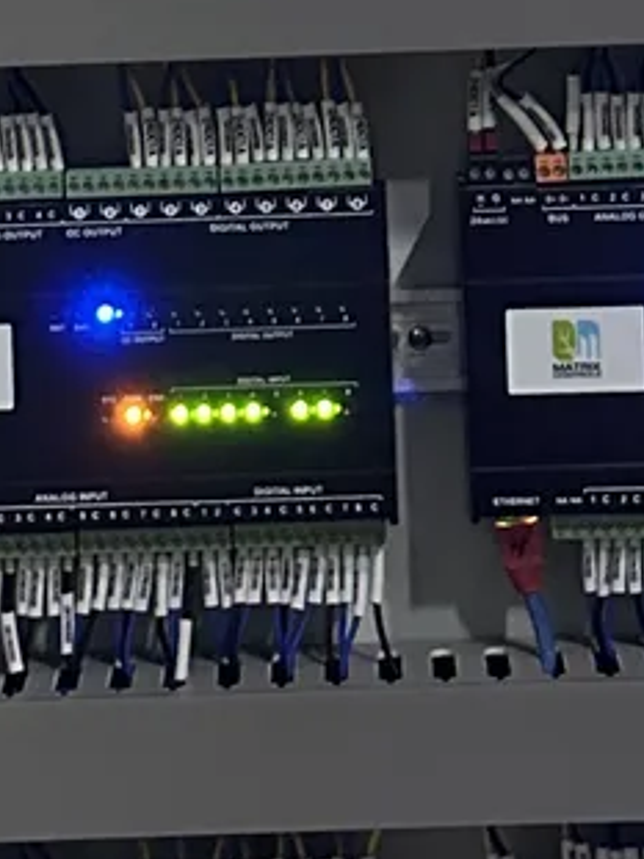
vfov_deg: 13.9
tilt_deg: +1.0
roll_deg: +0.0
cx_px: 224
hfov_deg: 10.7
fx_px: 3450
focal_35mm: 139
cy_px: -52
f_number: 1.78
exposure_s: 1/25
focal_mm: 6.86
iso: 800
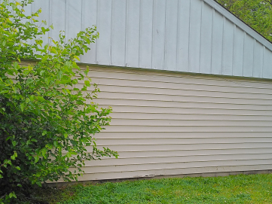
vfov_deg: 30.2
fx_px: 377
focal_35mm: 48
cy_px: 119
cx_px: 88
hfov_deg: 39.1
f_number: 2
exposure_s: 1/120
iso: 100
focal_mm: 6.8
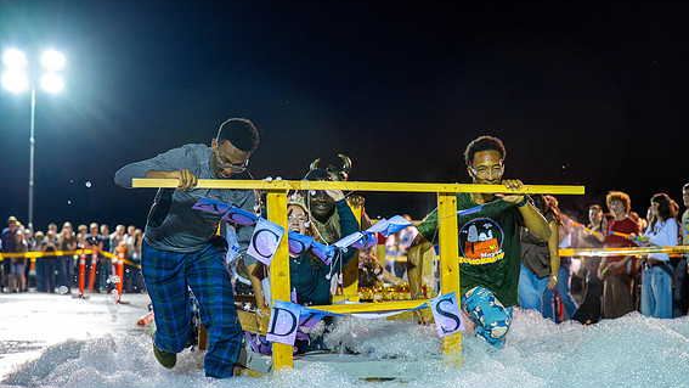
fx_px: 1370
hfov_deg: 28.2
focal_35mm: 75
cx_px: 351
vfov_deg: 16.1
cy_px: 228
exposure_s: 1/800
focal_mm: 70
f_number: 2.8
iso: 6400
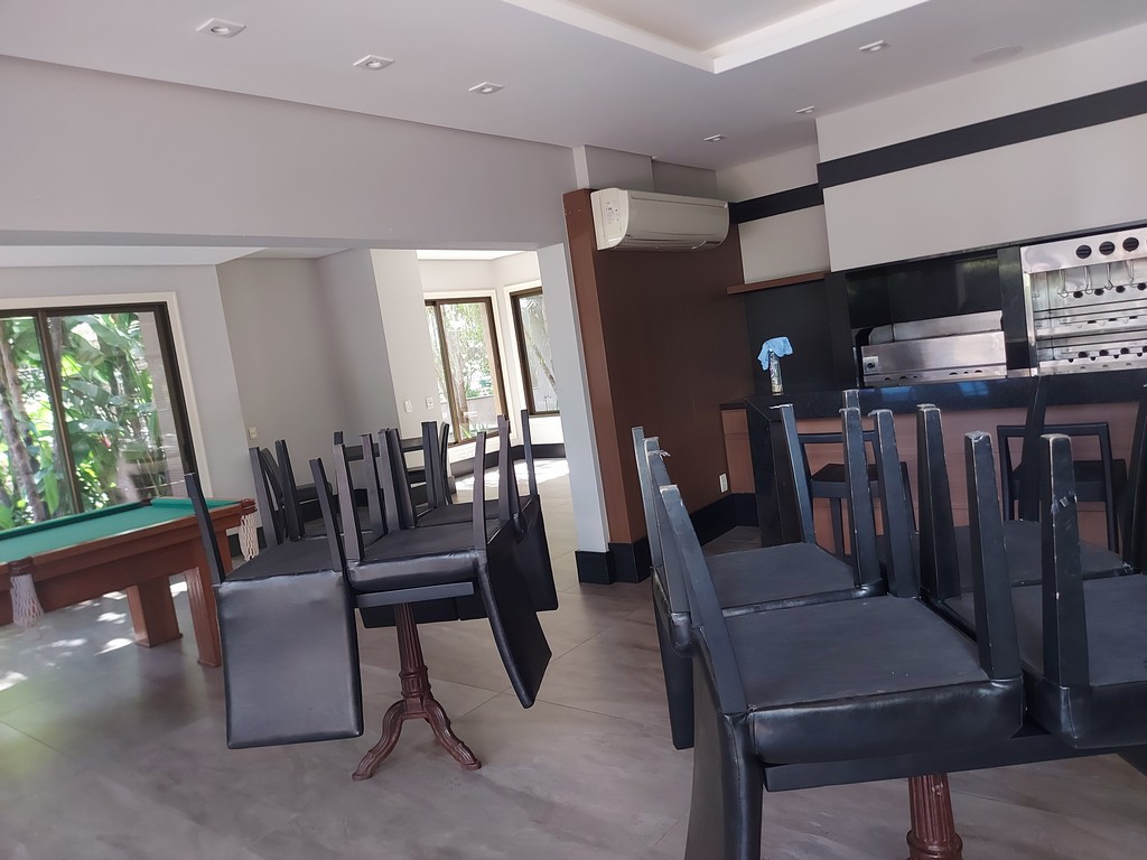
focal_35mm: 24
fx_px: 795
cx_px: 574
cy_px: 430
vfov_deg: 56.8
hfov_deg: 71.6
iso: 200
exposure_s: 1/30
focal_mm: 5.23
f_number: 1.8
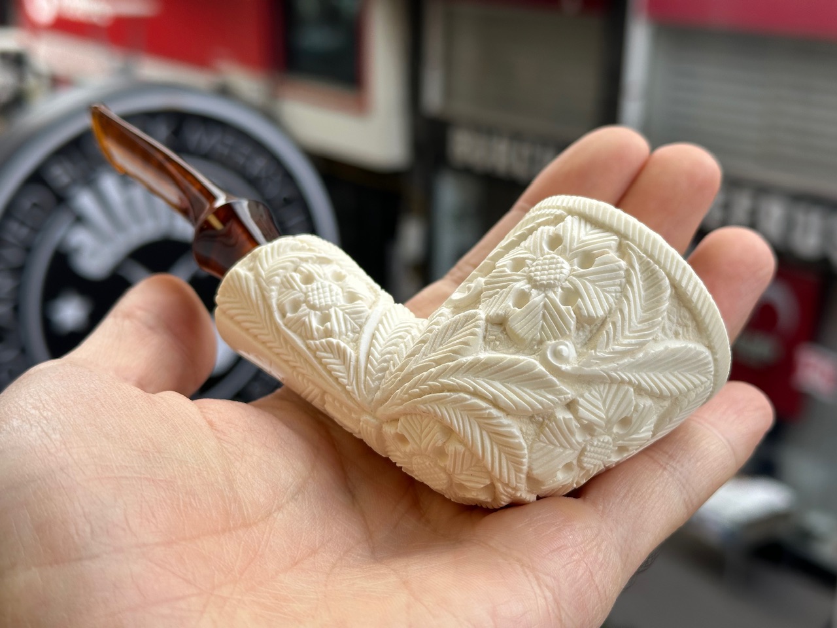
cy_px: 314
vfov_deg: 30.3
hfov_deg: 39.7
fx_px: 1161
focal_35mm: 48
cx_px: 418
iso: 64
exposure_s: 1/422
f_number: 1.78
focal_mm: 6.86
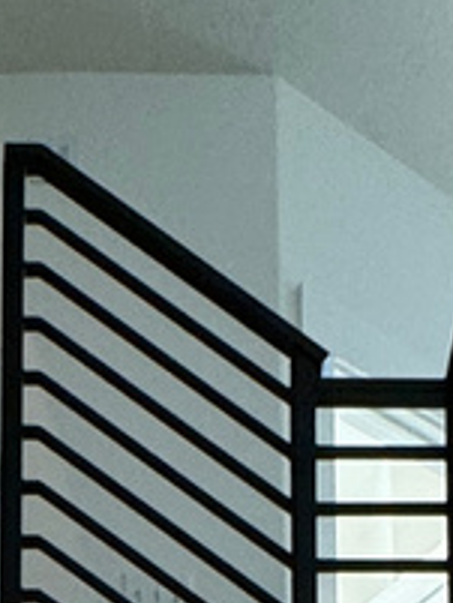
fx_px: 1865
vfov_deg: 13.0
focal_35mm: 107
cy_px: 1521
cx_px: 195
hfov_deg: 13.8
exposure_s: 1/120
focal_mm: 2.22
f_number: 2.2
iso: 160
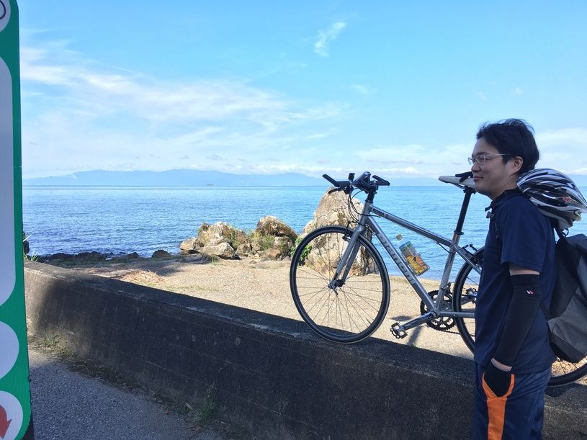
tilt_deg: -4.2
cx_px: 294
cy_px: 220
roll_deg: +0.0
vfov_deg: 48.2
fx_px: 492
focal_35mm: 29
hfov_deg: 61.7
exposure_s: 1/587
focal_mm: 4.15
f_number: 2.2
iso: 25
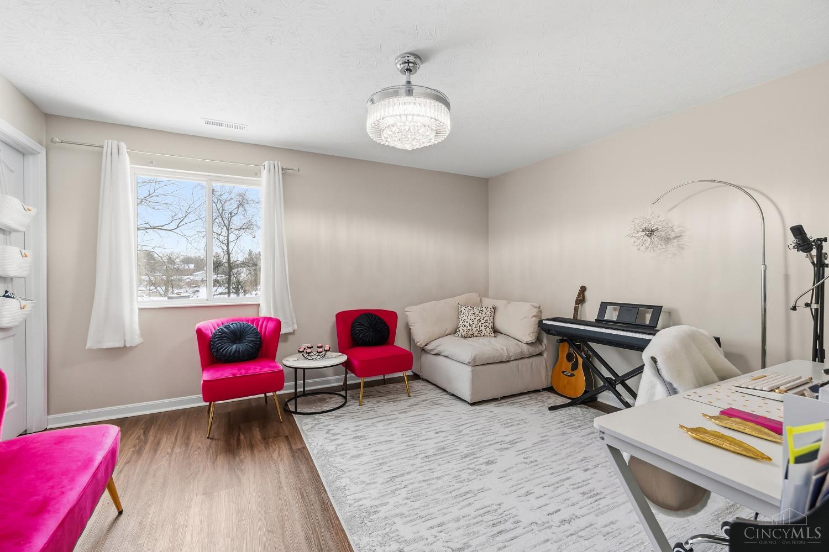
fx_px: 345
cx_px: 414
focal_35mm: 15
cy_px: 276
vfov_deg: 77.3
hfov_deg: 100.4
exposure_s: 1/640
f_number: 8
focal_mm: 10
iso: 400
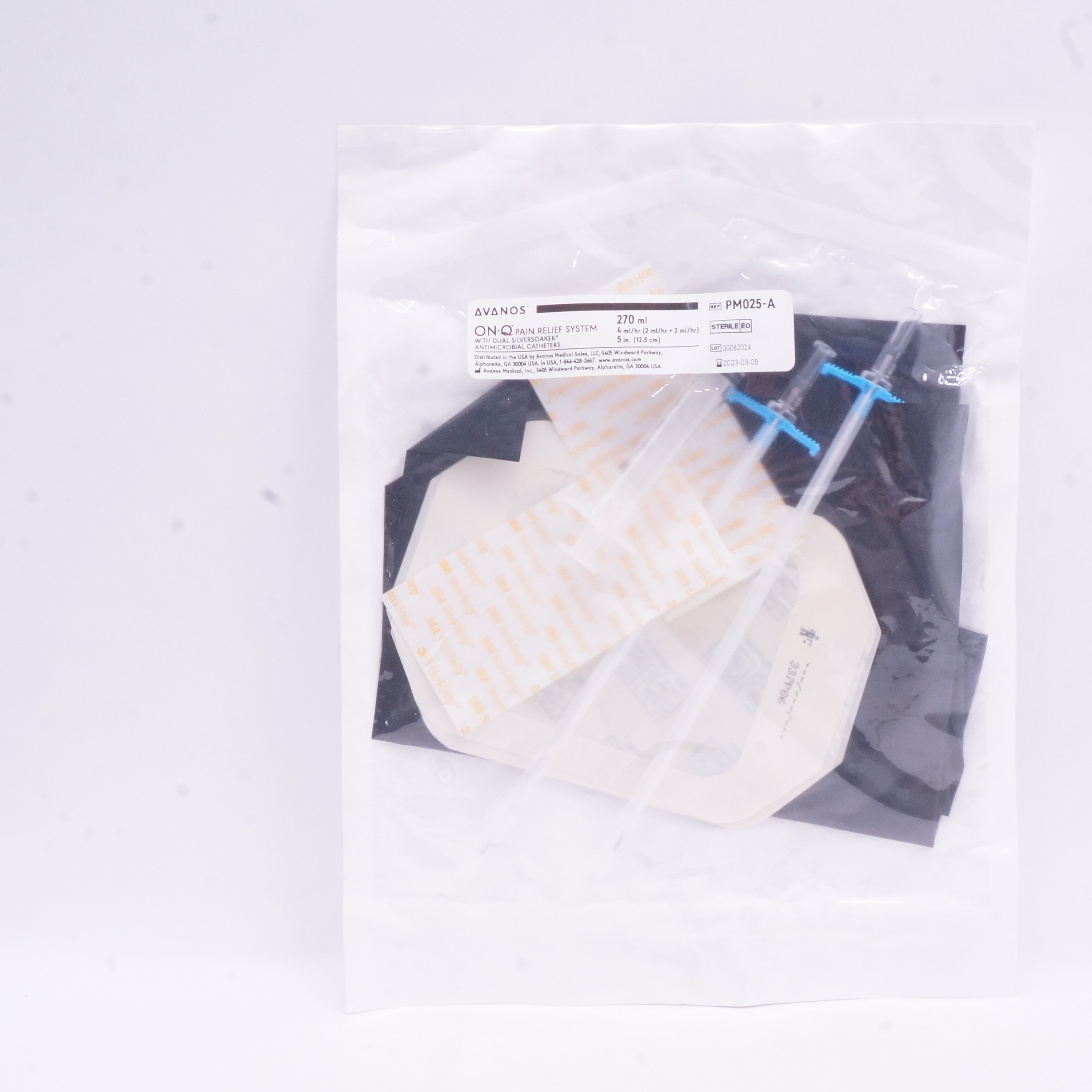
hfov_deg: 35.9
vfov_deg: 36.1
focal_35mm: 47
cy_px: 556
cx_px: 664
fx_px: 1677
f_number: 20
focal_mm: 24
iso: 1600
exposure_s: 1/20
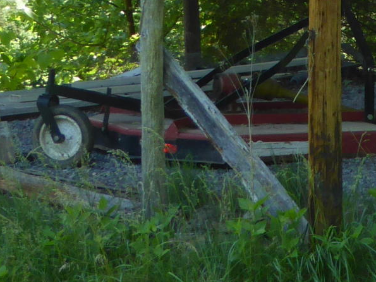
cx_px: 486
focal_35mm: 237
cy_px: -122
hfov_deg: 8.2
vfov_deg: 6.2
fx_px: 2574
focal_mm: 8.4
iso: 100
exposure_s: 1/125
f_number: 4
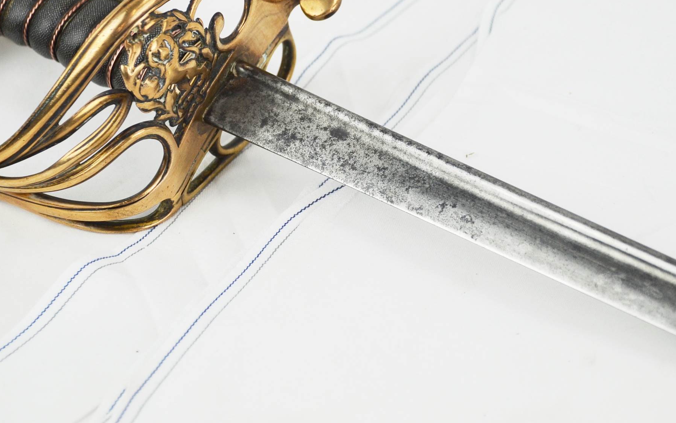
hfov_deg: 14.2
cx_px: 386
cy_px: 166
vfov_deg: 8.9
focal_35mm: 147
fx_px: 2708
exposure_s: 1/250
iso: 500
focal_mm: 70
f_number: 5.3
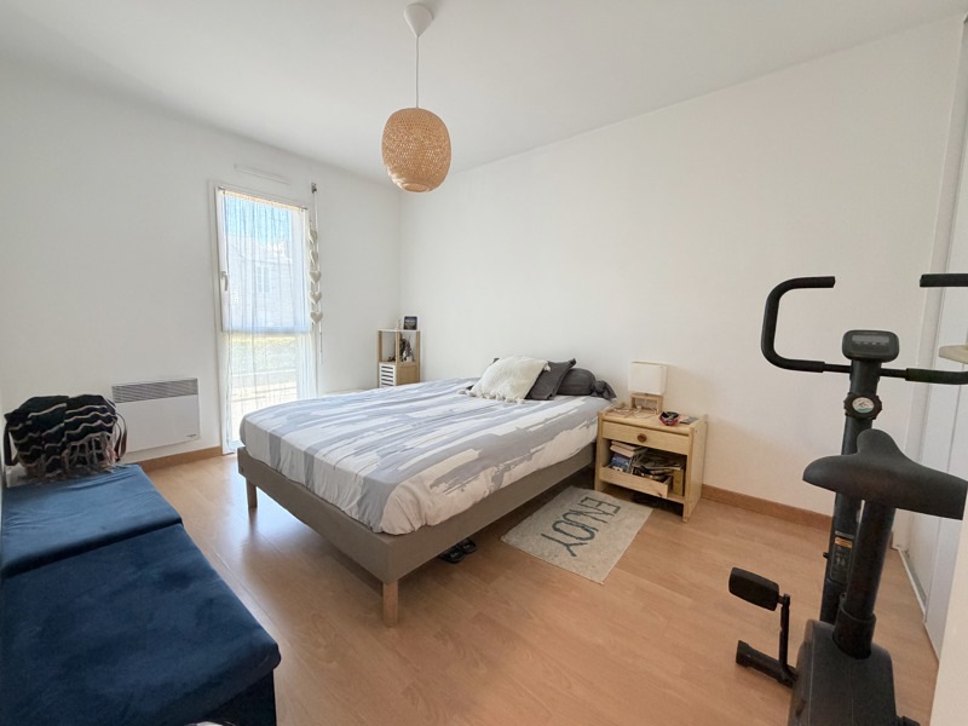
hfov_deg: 102.1
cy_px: 363
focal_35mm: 14
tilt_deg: -5.1
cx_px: 484
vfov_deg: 85.7
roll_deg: +0.3
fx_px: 391
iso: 320
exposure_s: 1/103
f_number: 2.2
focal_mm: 2.22
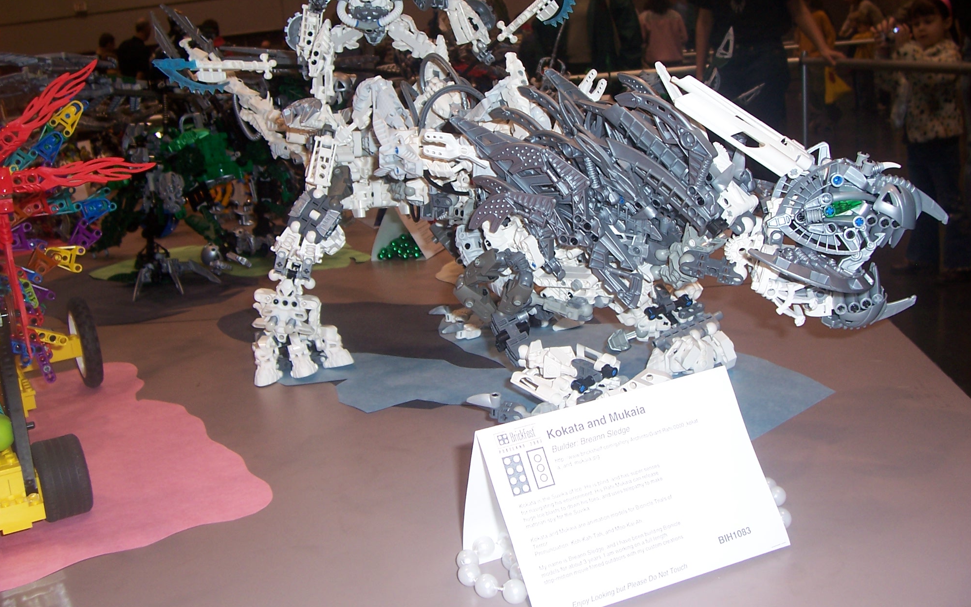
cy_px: 235
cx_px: 497
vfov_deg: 34.3
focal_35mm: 37
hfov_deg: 52.7
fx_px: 979
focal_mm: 5.6
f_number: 2.7
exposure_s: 1/60
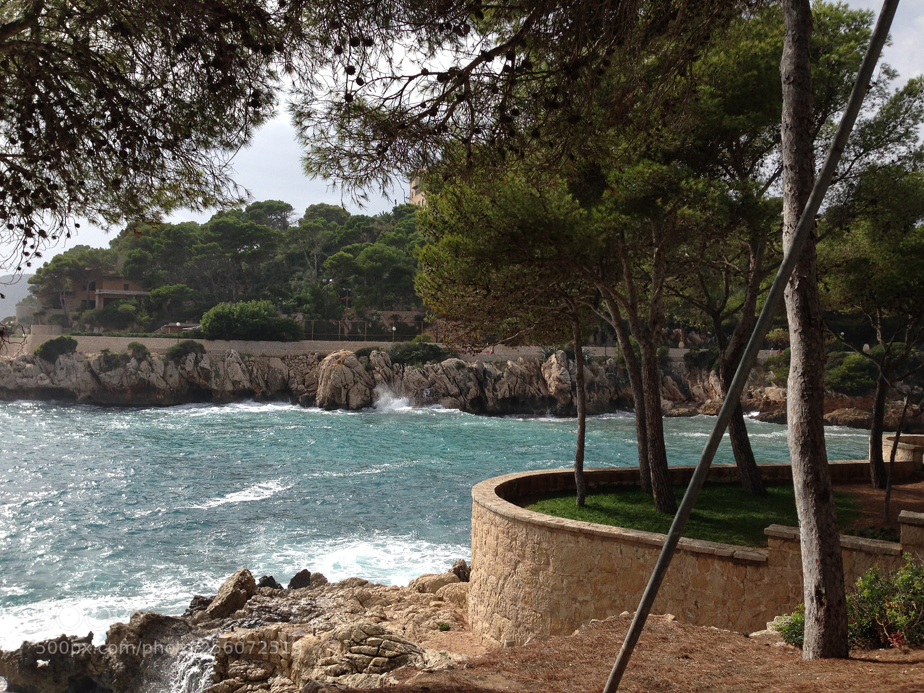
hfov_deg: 55.4
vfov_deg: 42.9
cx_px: 462
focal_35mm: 33
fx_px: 881
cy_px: 346
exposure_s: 1/1595
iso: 50
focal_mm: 4.12
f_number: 2.4
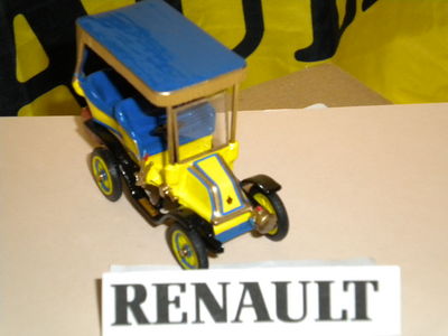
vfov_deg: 21.6
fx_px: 880
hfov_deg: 28.6
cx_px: 224
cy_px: 168
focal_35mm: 68
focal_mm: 12.3
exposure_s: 1/60
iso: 400
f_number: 4.6
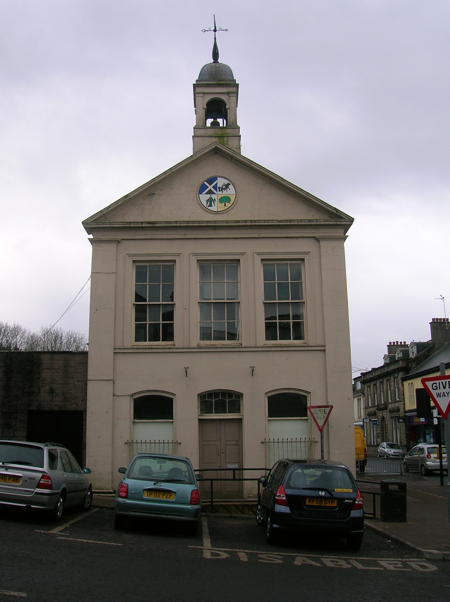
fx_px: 590
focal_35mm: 34
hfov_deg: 41.7
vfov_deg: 54.0
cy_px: 301
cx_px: 225
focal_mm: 5.7
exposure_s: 1/54.7
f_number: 4.9
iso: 50
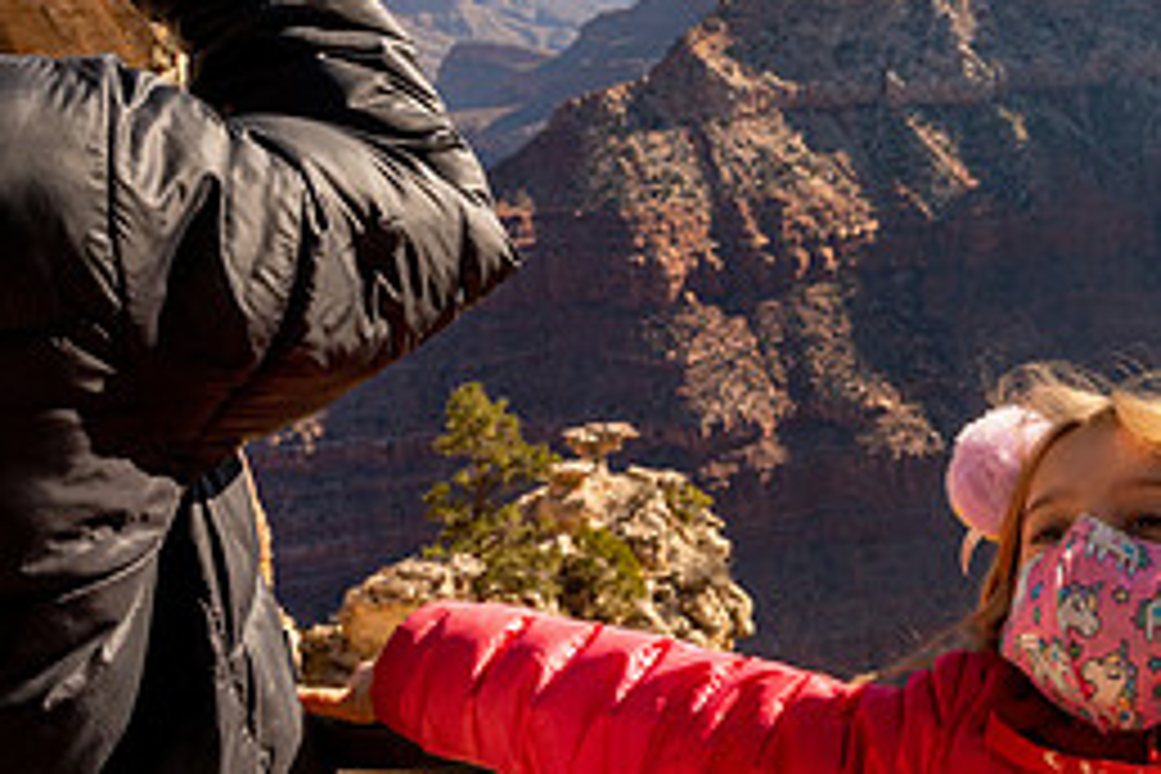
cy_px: 405
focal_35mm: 54
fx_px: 1741
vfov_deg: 25.1
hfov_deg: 34.1
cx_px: 1116
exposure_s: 1/1250
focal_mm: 24
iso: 400
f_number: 8
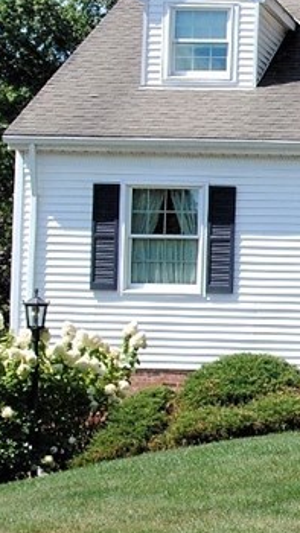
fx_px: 1512
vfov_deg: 20.0
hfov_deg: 10.1
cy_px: 316
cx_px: 688
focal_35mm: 107
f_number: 18
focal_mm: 22
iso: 400
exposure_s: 1/200
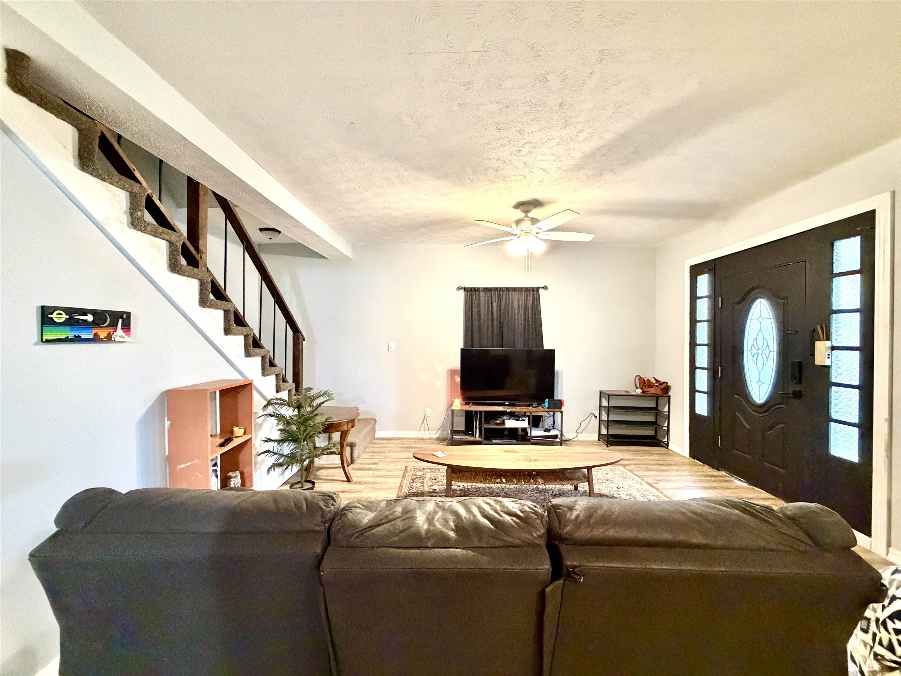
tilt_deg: -0.1
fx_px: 364
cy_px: 338
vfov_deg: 85.7
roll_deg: -0.3
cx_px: 450
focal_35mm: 14
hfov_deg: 102.1
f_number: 2.2
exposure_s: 1/60
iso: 800
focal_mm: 2.22
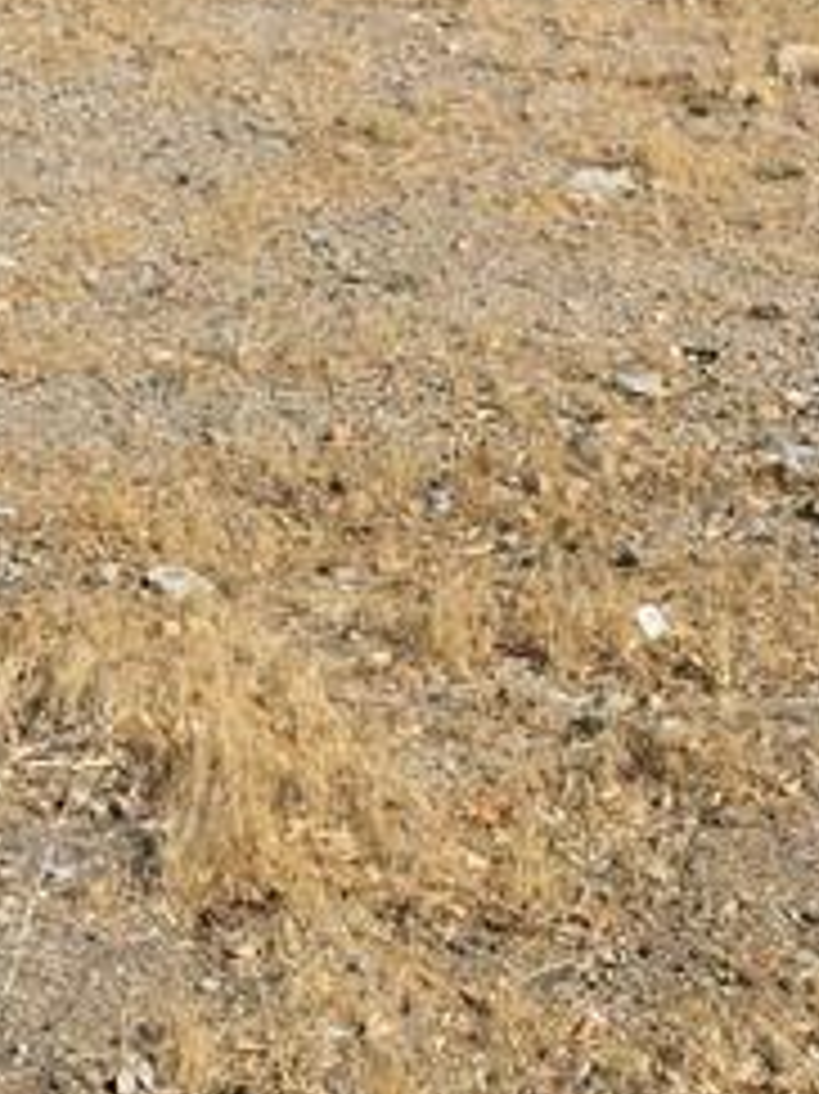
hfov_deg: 9.8
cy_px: 149
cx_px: -740
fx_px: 4483
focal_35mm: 142
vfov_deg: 13.8
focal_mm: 6.3
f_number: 1.7
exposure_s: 1/7944
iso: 50
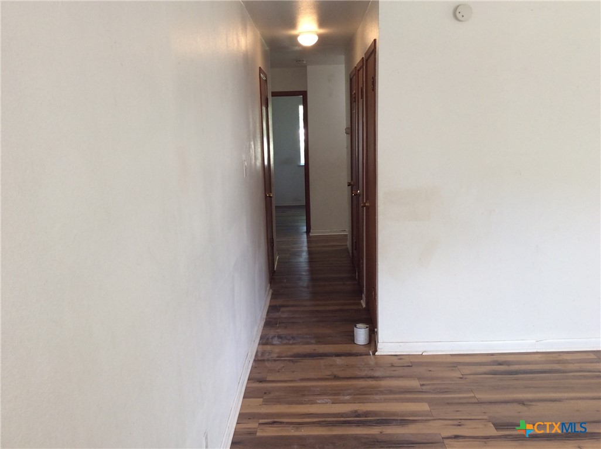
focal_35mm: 32
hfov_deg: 56.9
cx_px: 300
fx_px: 555
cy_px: 224
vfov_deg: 44.0
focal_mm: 3.3
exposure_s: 1/24
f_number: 2.4
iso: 32
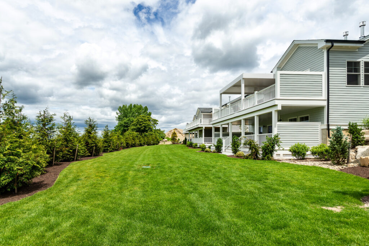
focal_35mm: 18
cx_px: 184
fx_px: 185
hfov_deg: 90.0
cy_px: 123
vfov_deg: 67.4
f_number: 8
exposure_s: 1/250
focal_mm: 18
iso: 100
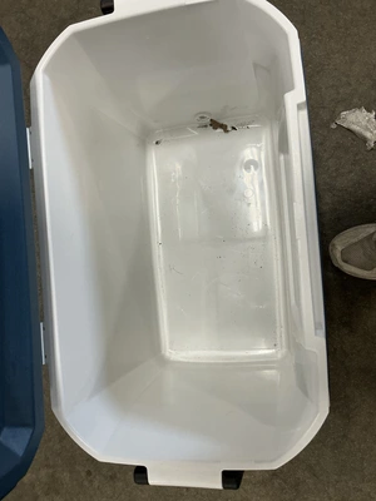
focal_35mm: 28
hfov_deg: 49.7
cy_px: 250
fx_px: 406
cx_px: 188
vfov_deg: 63.4
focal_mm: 3
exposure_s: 1/60
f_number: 1.8
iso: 100
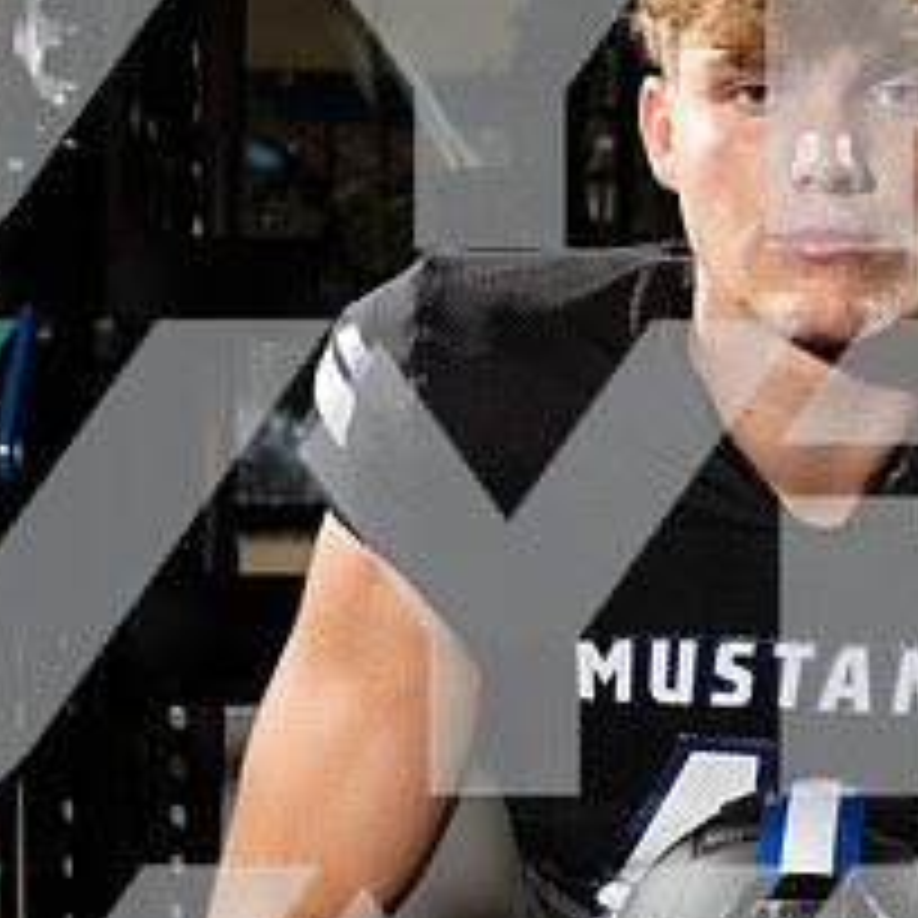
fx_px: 4561
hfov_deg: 11.5
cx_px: 693
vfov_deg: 11.5
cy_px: 560
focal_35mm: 152
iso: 800
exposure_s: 1/250
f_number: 8
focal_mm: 63
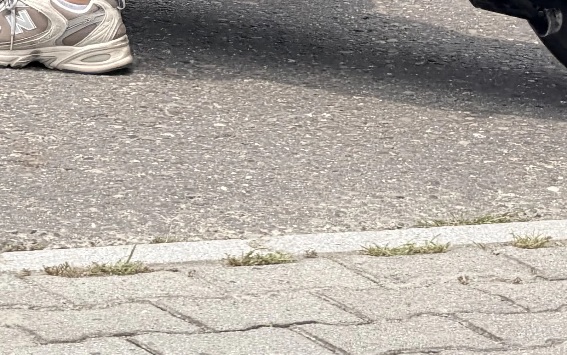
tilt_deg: -6.4
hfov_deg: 5.6
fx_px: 5841
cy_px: -467
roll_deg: -2.4
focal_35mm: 378
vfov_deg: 3.4
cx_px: 219
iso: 50
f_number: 2.8
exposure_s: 1/638
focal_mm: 16.89
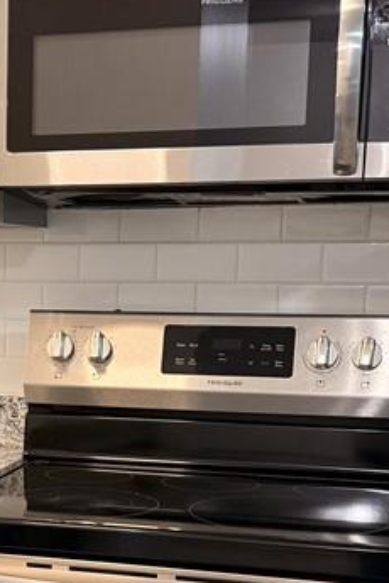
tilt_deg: -10.0
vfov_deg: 26.9
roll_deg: +0.2
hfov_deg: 17.9
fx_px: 1199
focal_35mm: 74
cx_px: -19
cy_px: 461
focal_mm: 6.76
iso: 200
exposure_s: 1/60
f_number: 1.78
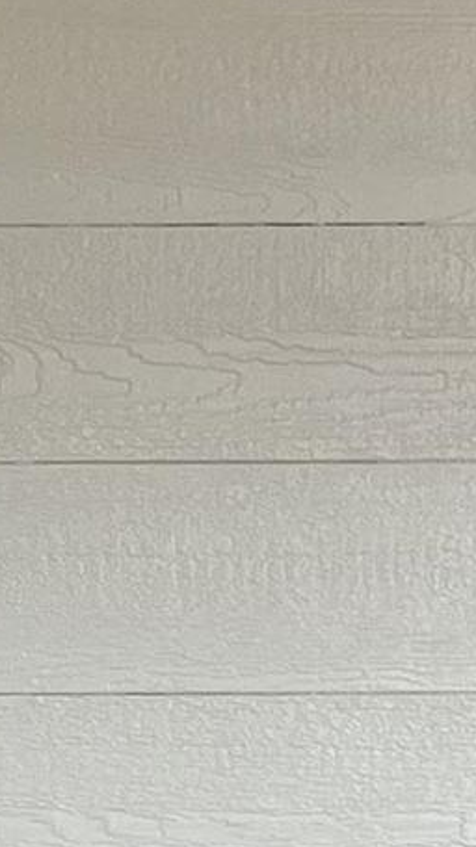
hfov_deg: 6.2
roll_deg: +1.3
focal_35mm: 191
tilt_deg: -10.2
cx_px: 779
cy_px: 1226
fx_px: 4292
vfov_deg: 10.9
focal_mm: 5.7
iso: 50
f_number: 1.5
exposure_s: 1/120
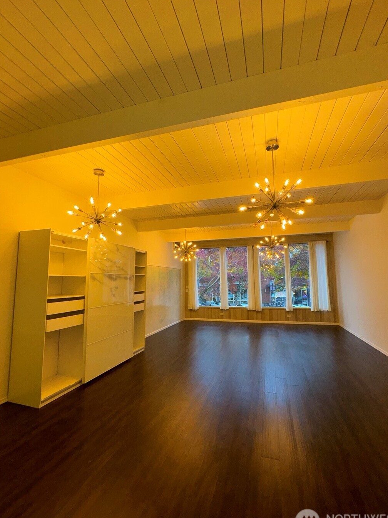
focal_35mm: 15
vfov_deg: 98.2
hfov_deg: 81.7
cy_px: 262
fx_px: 224
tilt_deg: +5.3
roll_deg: +1.0
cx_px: 205
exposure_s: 1/122
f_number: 2.2
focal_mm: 2.22
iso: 80
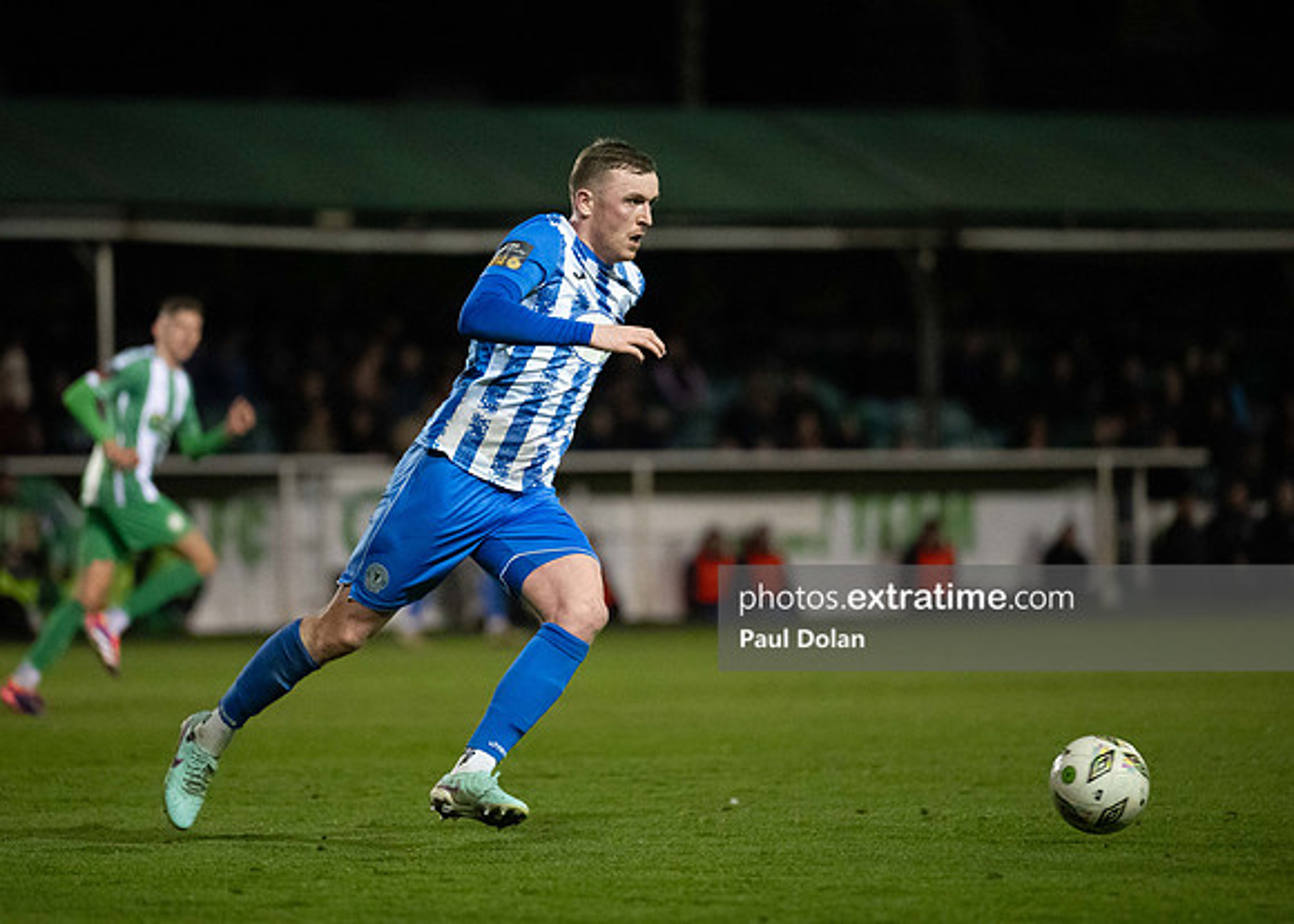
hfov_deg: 8.0
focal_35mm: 253
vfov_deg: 5.7
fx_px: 9299
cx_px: 521
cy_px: 379
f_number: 2.8
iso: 8000
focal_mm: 200
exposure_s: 1/1250
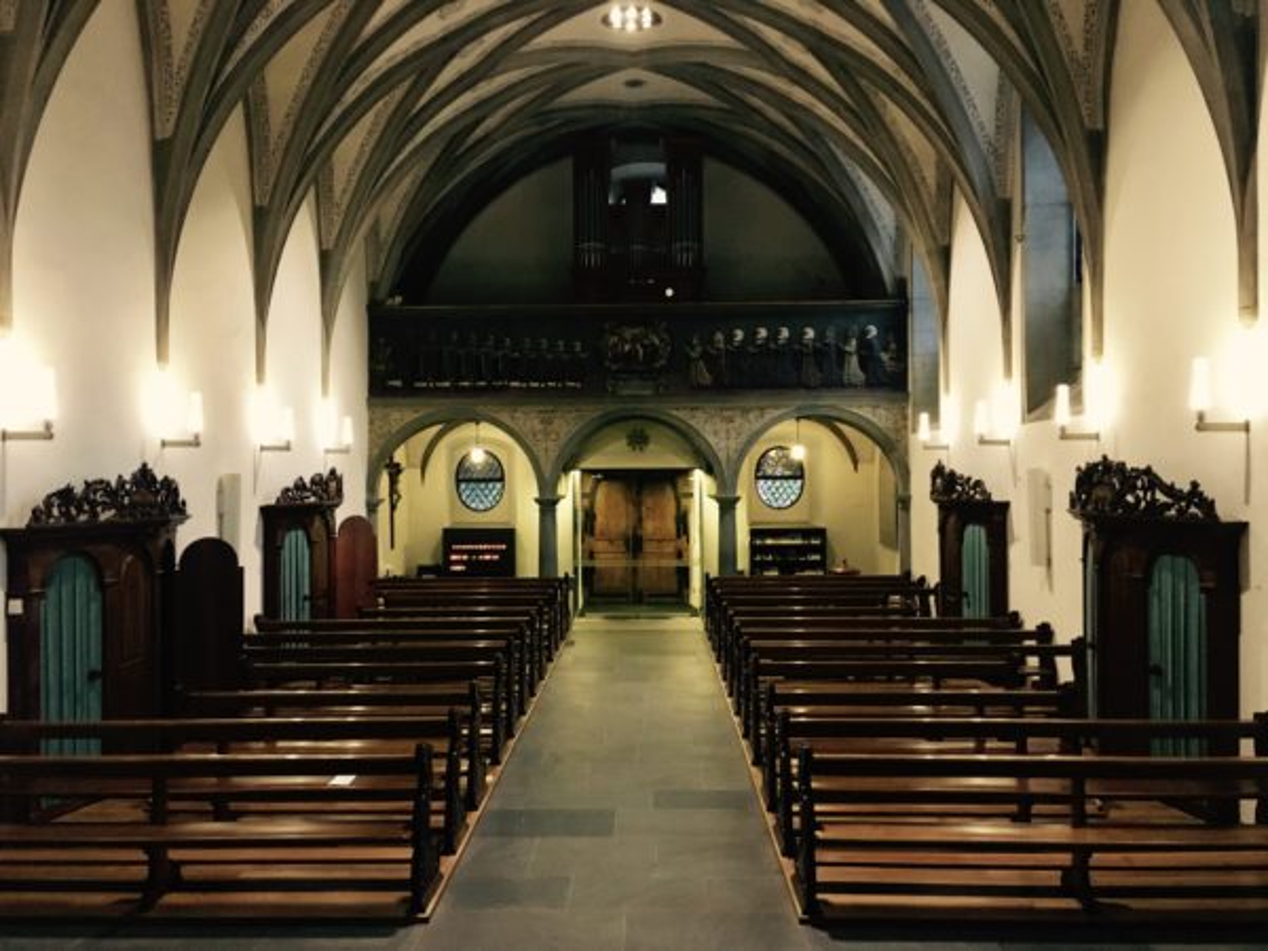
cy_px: 476
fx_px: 1062
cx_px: 634
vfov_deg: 48.2
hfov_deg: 61.7
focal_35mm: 29
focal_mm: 4.15
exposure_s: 1/17
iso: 250
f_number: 2.2
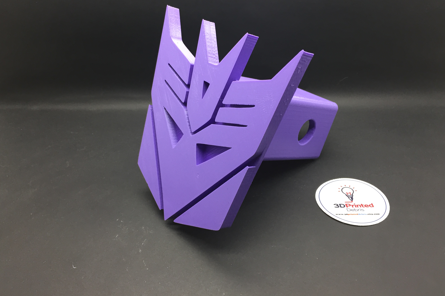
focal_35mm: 31
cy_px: 132
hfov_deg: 60.3
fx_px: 383
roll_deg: +1.0
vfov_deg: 42.3
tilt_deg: -31.3
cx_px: 222
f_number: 2.2
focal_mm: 4.15
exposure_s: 1/30
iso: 32
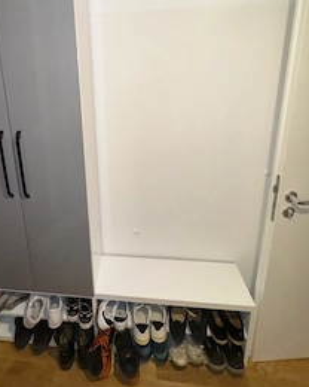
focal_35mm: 21
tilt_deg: -14.3
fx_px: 240
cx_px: 107
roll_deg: +1.8
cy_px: 119
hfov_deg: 64.1
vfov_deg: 74.4
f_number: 2.2
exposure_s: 1/100
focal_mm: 2.22
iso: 160
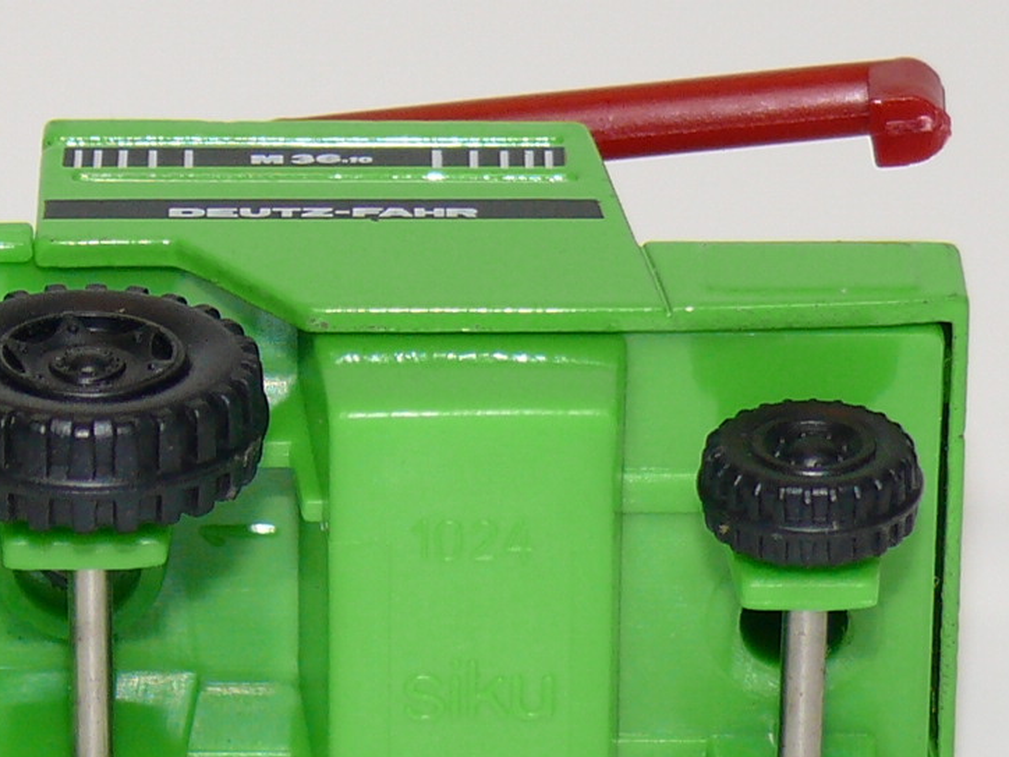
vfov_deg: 4.8
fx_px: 8949
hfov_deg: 6.4
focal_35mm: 307
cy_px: 580
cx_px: 141
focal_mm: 16.4
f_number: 3.2
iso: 100
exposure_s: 1/30
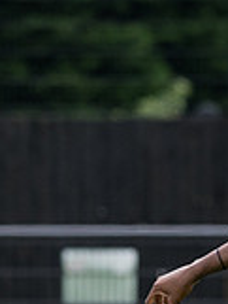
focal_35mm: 964
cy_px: 482
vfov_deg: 2.1
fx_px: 8455
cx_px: 477
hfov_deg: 1.5
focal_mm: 135
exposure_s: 1/3200
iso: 200
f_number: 3
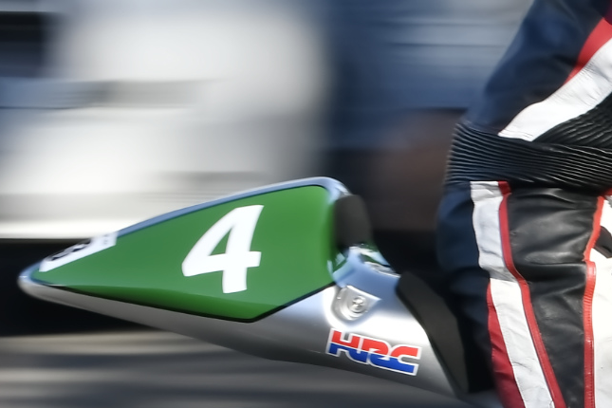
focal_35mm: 335
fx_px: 5695
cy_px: 321
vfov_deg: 4.1
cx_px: 927
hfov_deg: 6.1
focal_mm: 72
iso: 220
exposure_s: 1/40
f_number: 14
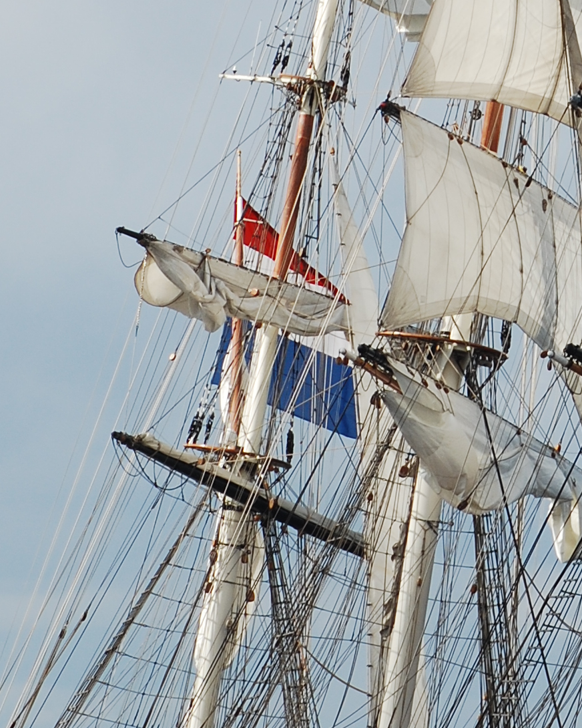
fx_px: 12079
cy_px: 65
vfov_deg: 3.4
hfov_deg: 2.8
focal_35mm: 561
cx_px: 644
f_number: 10
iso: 140
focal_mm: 112
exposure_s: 1/250
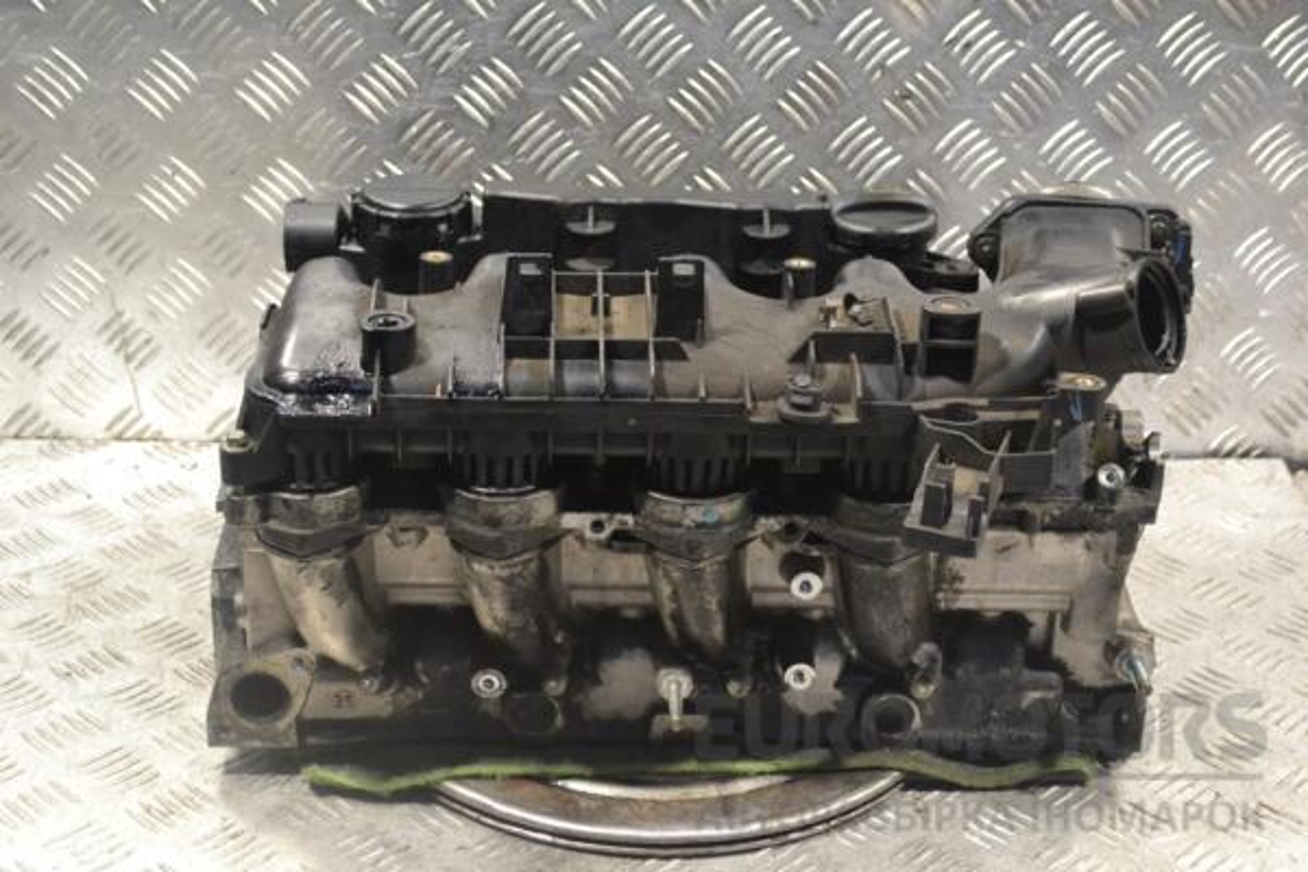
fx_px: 2180
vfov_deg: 22.6
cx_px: 654
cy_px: 436
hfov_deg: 33.4
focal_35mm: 60
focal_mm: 40
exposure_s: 1/200
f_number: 7.1
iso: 3200
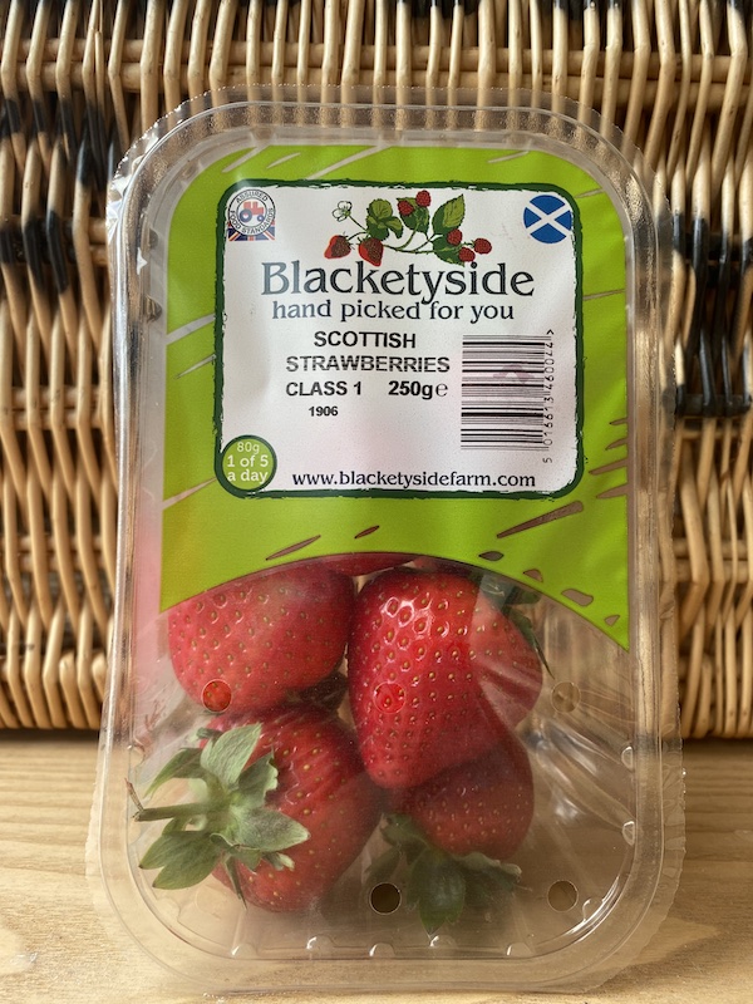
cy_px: 502
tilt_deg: -9.4
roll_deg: +0.2
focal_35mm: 26
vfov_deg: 67.3
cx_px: 376
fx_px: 754
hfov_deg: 53.1
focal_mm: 4.25
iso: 50
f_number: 1.8
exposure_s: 1/121
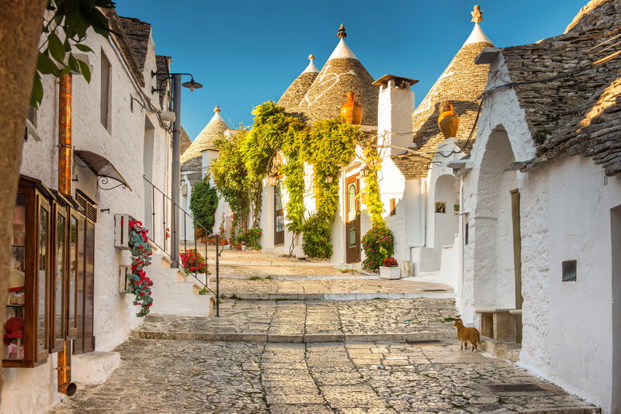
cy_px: 207
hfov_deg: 44.5
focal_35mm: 44
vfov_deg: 30.5
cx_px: 310
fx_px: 759
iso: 100
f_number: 9
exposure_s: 1/100
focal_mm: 44
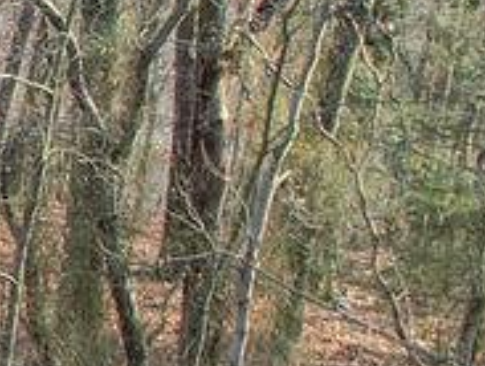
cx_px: -1307
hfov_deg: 8.3
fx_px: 2330
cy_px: 395
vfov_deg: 8.9
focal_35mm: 166
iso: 100
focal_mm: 8.38
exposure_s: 1/20
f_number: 2.8
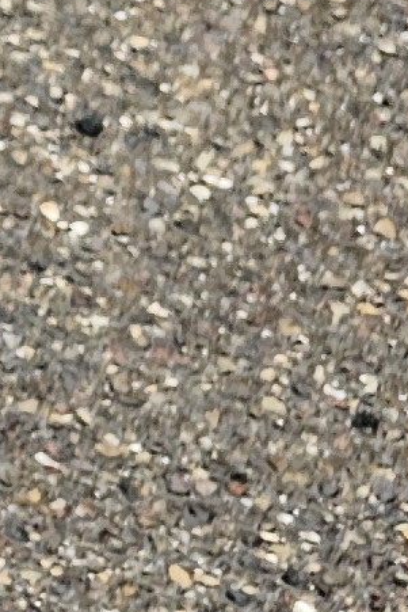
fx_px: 3601
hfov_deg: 4.4
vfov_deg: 9.6
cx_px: -2266
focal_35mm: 212
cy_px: -134
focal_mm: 6.3
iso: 32
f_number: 1.7
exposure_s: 1/180
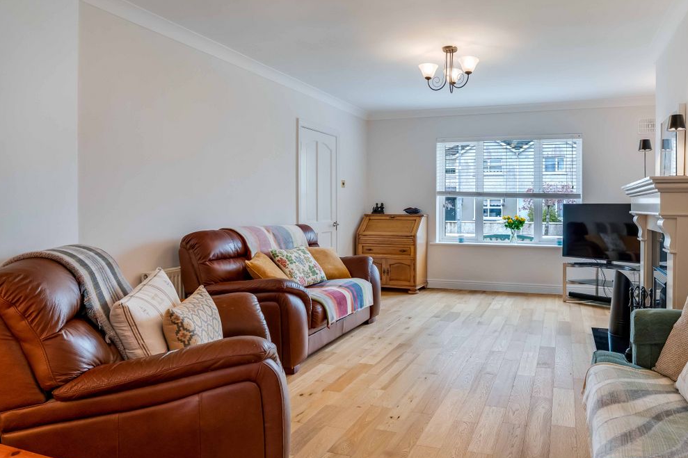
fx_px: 420
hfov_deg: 76.8
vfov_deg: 57.1
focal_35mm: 22
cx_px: 441
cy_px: 251
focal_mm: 17
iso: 640
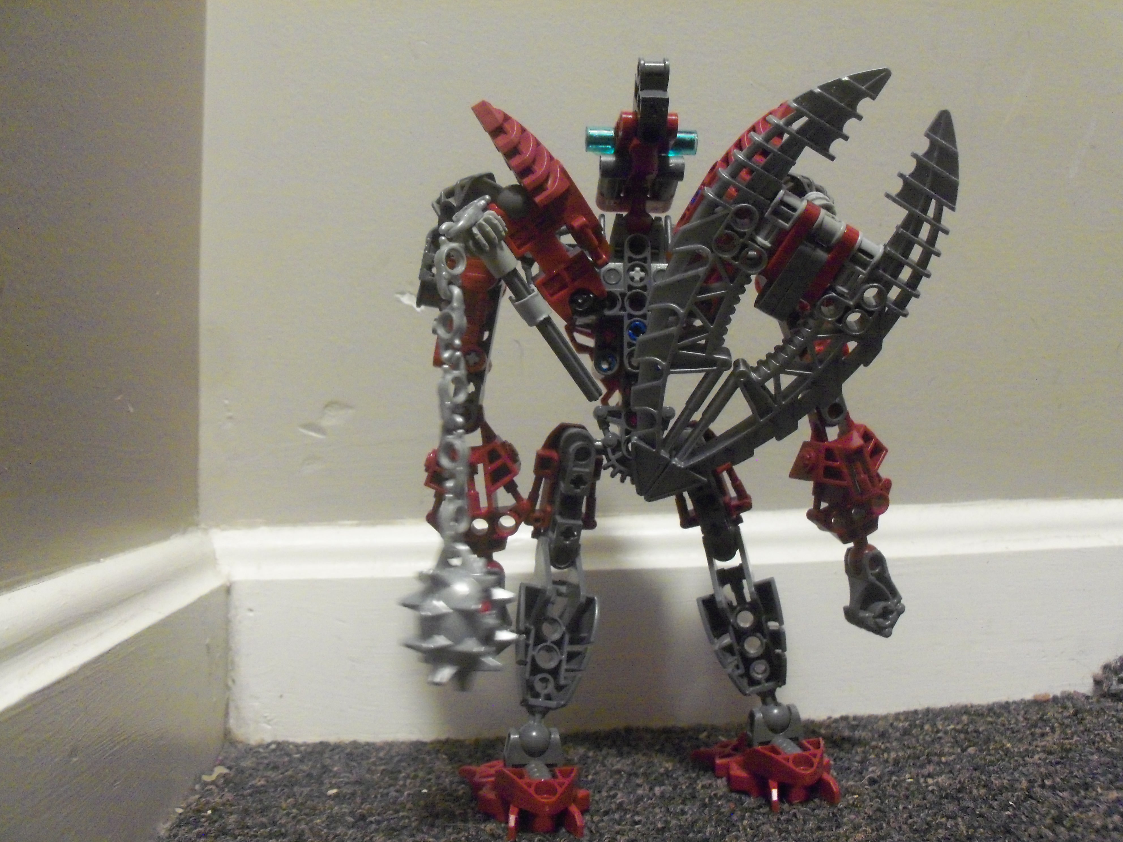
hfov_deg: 52.6
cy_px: 421
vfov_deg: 40.7
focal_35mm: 35
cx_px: 562
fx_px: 1135
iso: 400
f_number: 3
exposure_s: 1/2
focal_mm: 6.3
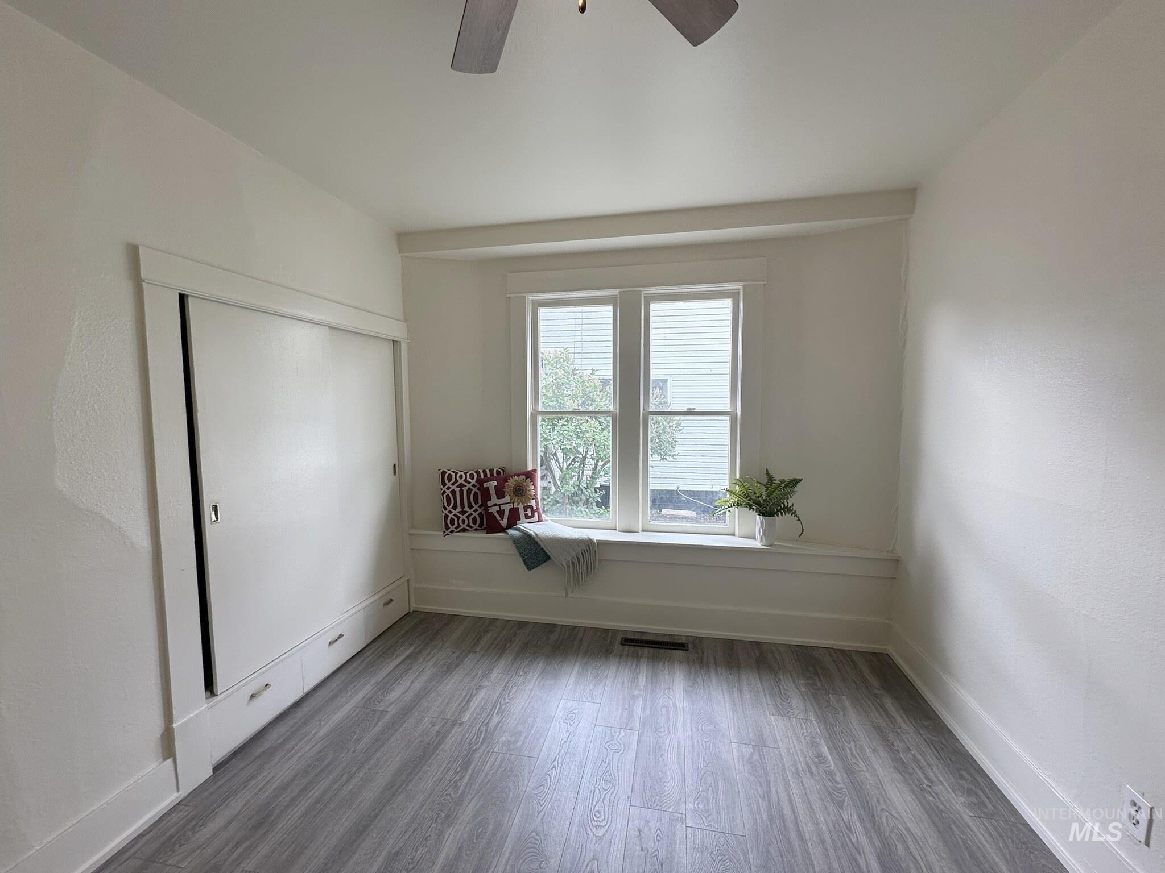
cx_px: 582
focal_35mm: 14
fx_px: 471
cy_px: 436
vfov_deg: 85.7
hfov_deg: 102.1
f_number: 2.2
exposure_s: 1/120
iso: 64
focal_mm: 2.22
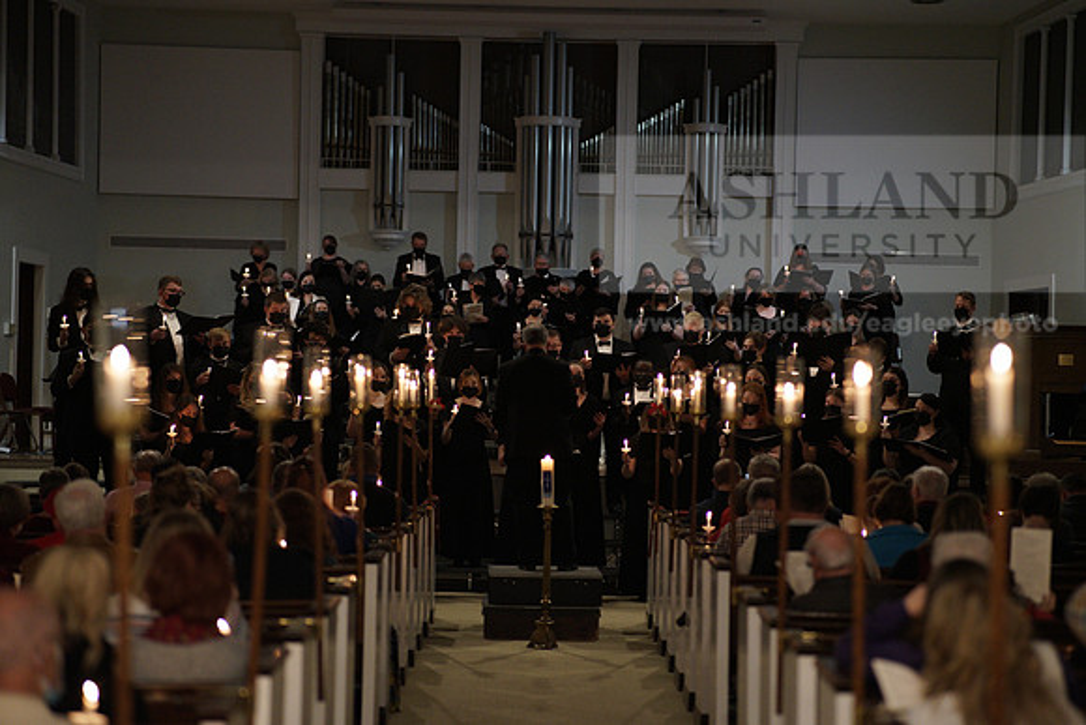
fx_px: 2565
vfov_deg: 16.1
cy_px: 362
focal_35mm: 85
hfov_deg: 23.9
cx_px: 543
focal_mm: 85
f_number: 1.8
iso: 2500
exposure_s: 1/160
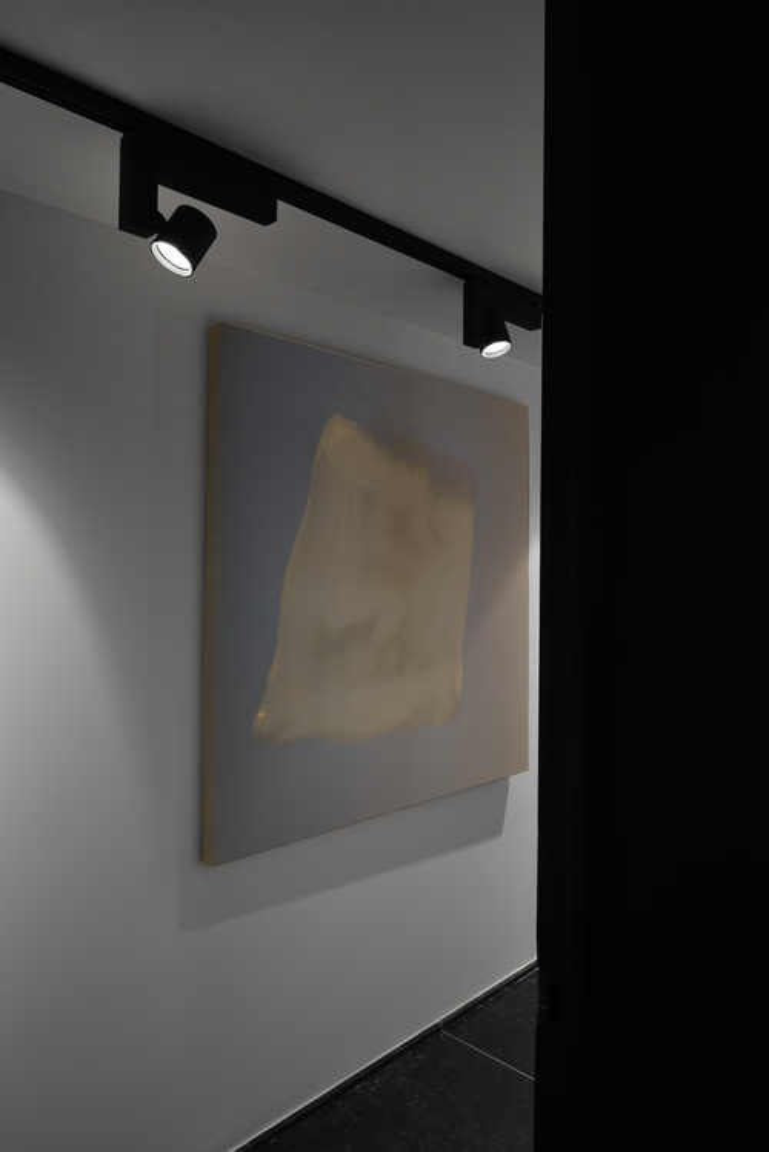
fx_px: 768
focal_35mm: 24
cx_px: 384
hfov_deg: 53.2
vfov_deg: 73.7
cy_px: 576
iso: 100
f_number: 11
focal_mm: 24
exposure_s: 1/1.6
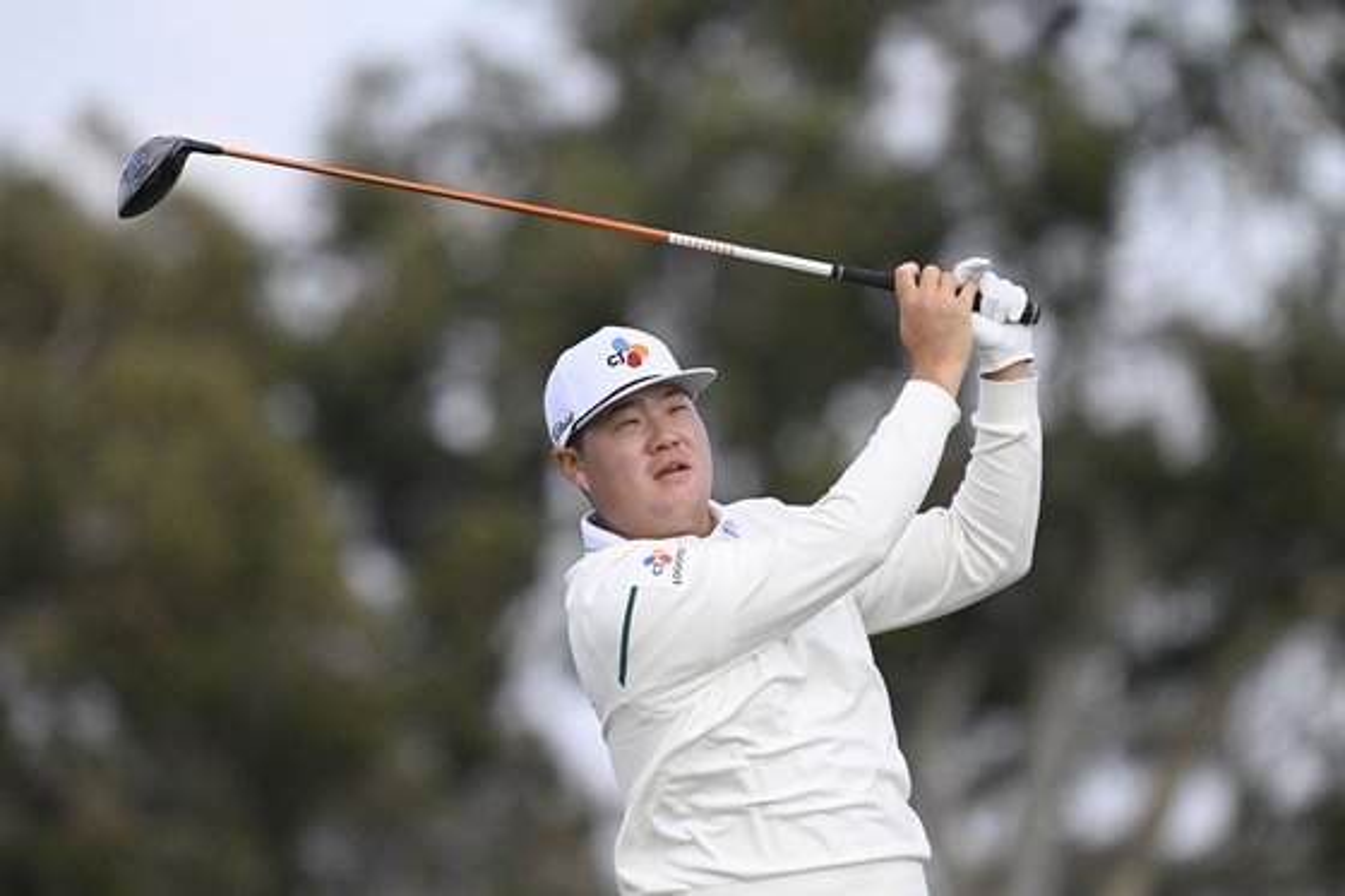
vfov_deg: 2.6
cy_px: 448
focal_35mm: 530
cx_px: 672
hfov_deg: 3.9
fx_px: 19794
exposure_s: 1/2500
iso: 1250
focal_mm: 530
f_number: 6.3
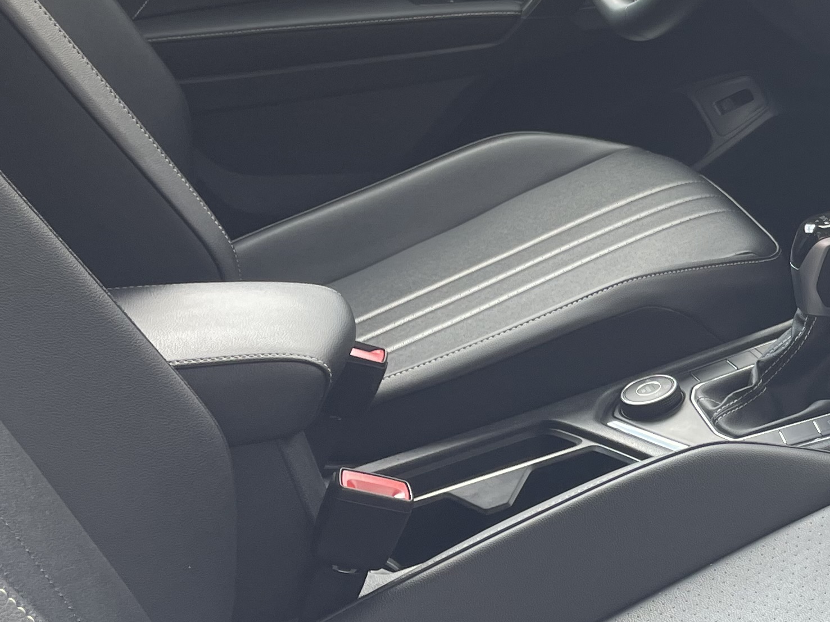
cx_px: 962
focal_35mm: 71
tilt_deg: -20.5
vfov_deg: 20.7
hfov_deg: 25.0
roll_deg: -4.0
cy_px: 290
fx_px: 1702
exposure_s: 1/121
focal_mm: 4.2
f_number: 1.6
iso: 32
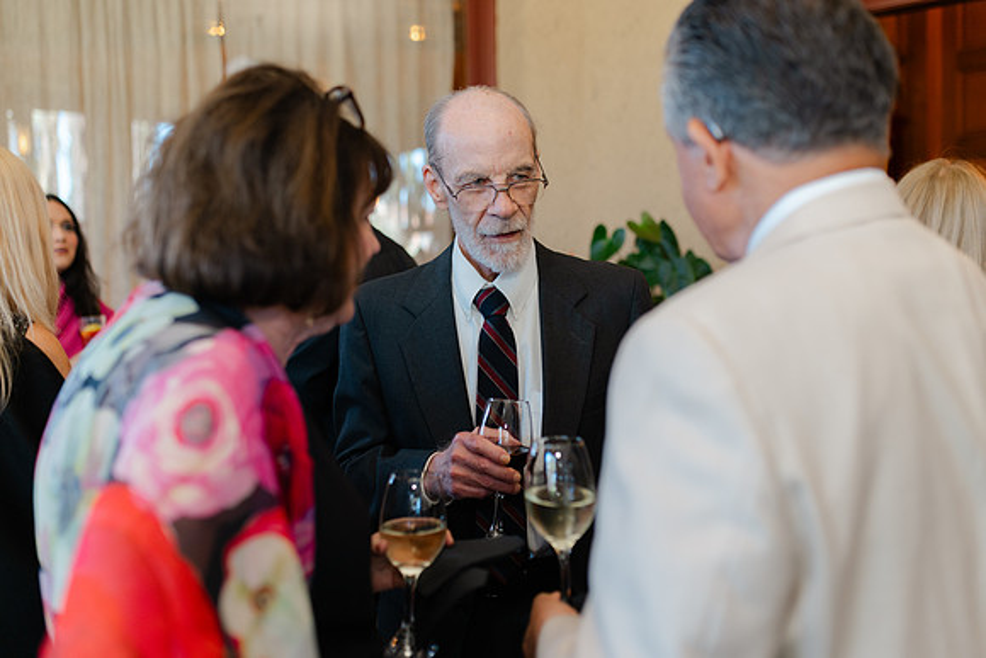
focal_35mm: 35
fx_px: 959
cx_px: 493
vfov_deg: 37.9
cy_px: 329
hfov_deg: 54.4
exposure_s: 1/125
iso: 250
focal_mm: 35
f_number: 2
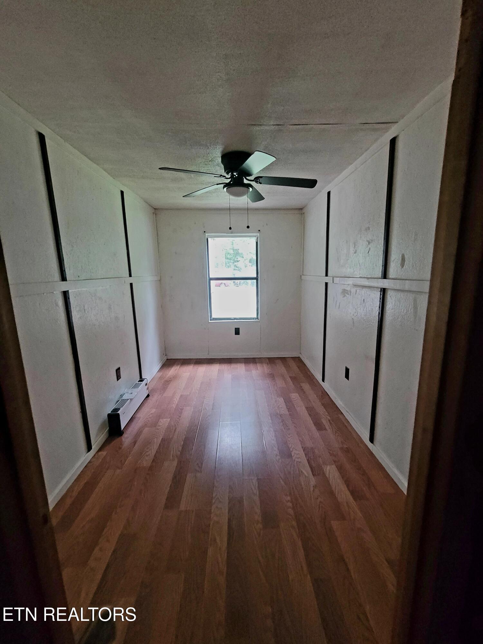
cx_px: 242
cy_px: 322
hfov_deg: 89.9
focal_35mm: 13
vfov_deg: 106.2
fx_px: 242
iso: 800
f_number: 2.2
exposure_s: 1/24
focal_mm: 2.2
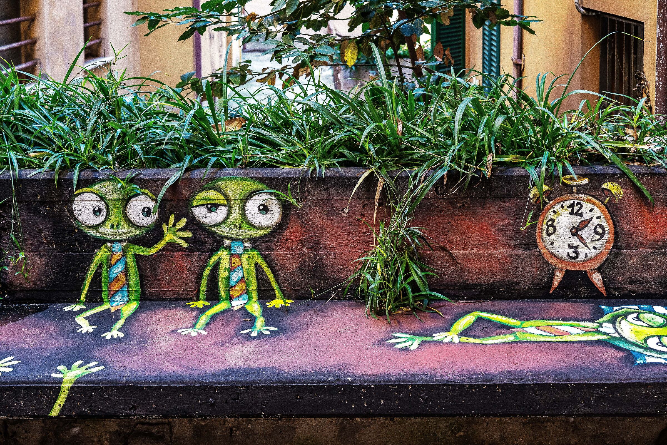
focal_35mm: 51
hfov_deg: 38.9
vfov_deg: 26.5
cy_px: 222
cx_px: 334
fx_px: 945
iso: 800
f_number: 5
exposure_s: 1/80
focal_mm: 34
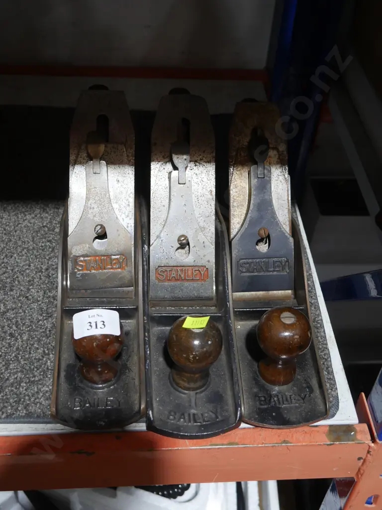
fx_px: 647
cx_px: 191
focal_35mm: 44
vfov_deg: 42.9
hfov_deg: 32.9
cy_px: 255
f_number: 4.7
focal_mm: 22
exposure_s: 1/60
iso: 640
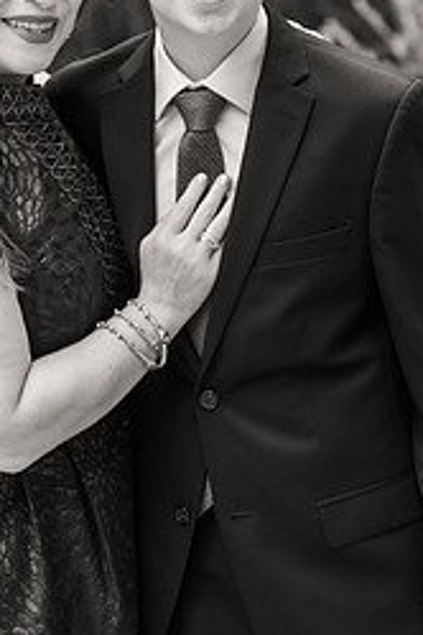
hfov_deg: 6.5
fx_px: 3701
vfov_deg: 9.8
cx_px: 155
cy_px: 176
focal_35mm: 210
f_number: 3.5
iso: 400
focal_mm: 116
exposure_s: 1/500
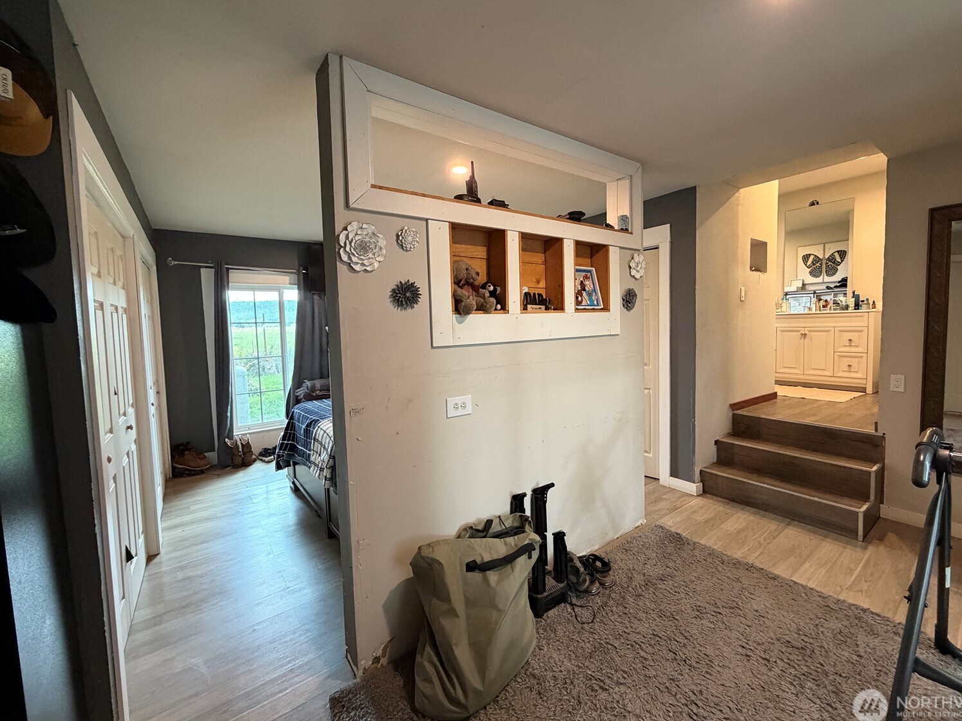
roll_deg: +1.1
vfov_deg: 81.7
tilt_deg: -3.7
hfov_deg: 98.1
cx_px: 505
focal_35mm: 15
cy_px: 346
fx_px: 417
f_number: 2.2
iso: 500
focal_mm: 2.22
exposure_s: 1/57
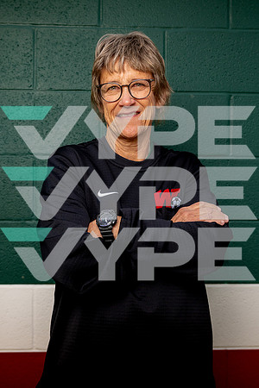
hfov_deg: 21.6
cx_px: 120
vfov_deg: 32.0
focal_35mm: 63
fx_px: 678
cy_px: 205
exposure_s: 1/800
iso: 100
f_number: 4
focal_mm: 38
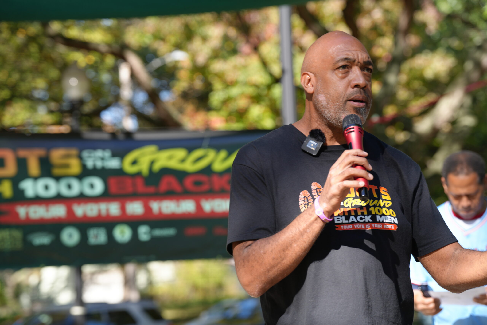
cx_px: 244
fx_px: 1556
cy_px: 162
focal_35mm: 115
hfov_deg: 17.8
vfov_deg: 11.9
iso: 100
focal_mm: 115
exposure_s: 1/200
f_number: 4
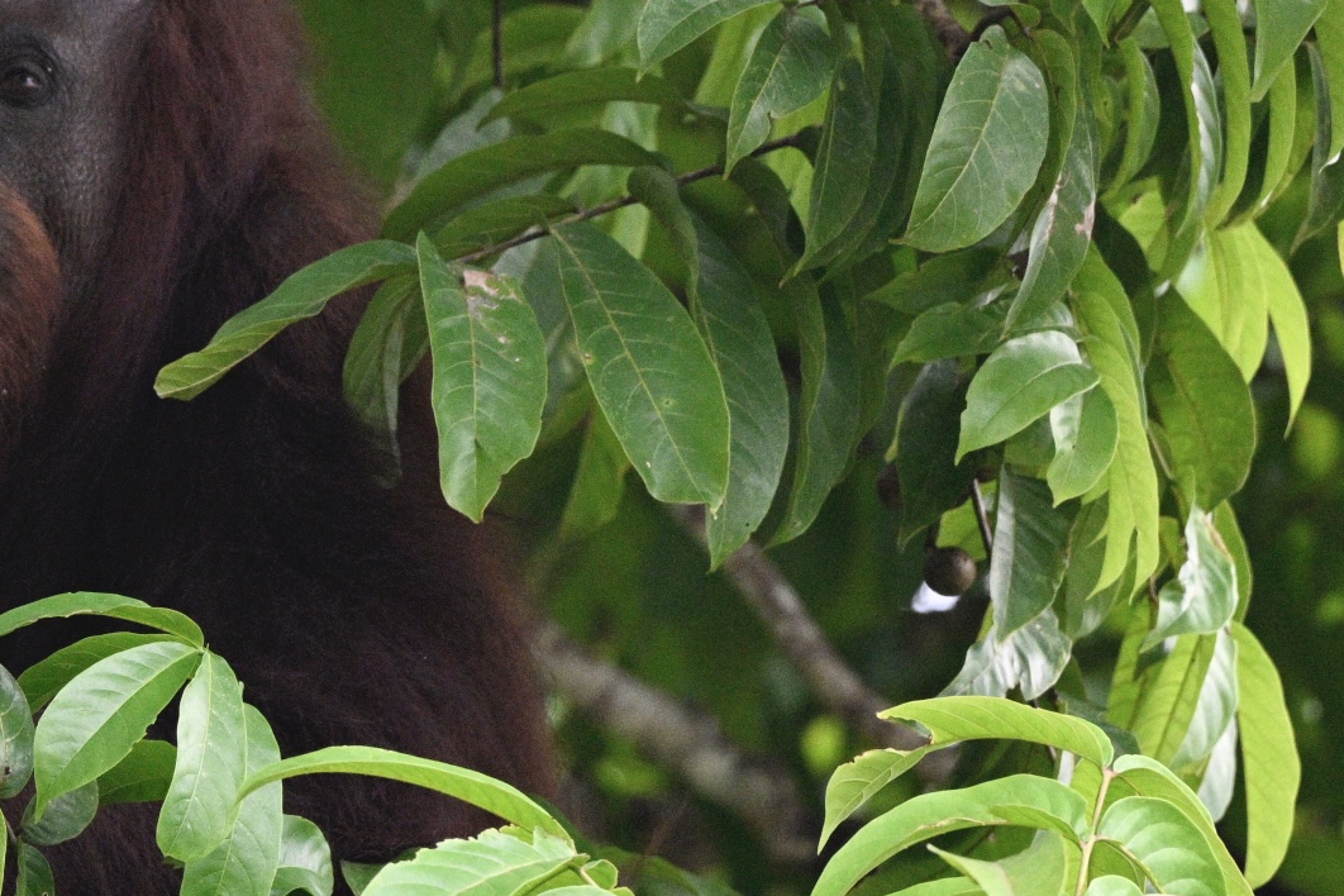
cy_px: -80
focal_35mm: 1326
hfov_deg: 1.6
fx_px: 49500
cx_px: 0
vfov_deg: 1.0
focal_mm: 500
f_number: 5.6
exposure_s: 1/640
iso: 3200
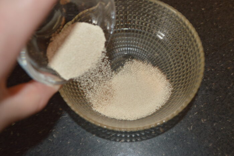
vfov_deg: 29.8
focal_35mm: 45
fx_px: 292
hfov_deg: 43.6
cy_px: 78
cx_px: 117
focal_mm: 30
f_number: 4.5
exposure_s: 1/30
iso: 800
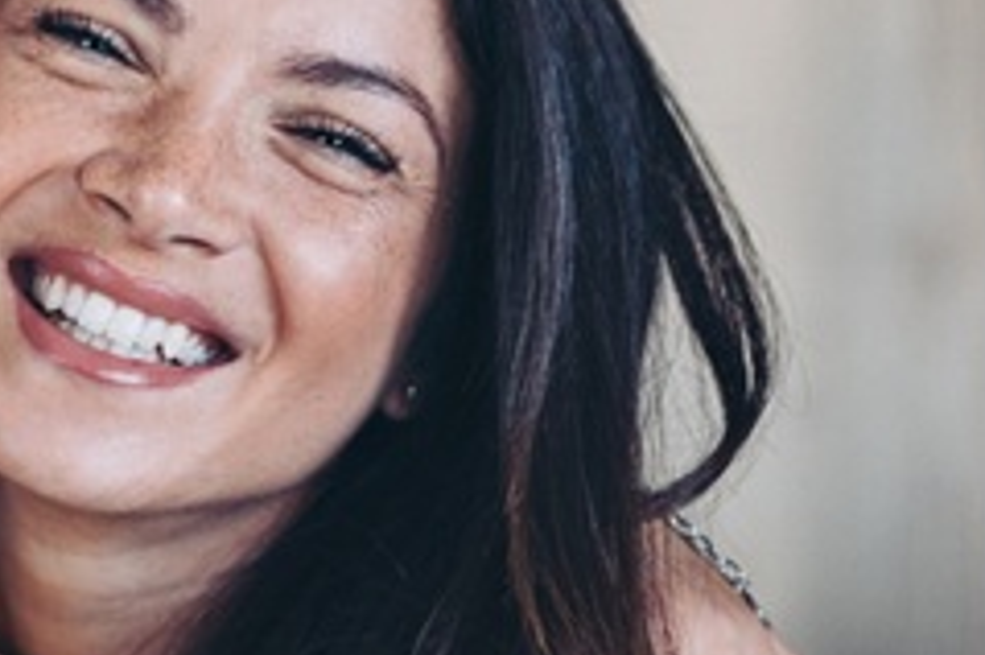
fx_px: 3609
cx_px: -618
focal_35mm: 132
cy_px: 111
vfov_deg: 10.3
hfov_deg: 14.2
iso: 400
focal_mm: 35
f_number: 1.8
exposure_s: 1/400
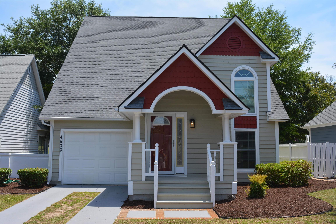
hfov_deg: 53.1
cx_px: 168
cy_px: 112
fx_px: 336
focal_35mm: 36
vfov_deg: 36.9
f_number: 8
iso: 110
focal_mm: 24
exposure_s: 1/250
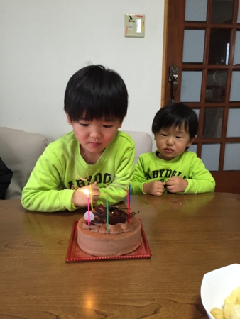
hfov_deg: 48.3
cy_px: 160
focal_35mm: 29
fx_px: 268
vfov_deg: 61.6
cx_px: 120
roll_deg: -0.2
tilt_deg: -13.6
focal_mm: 4.15
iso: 250
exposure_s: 1/30
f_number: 2.2
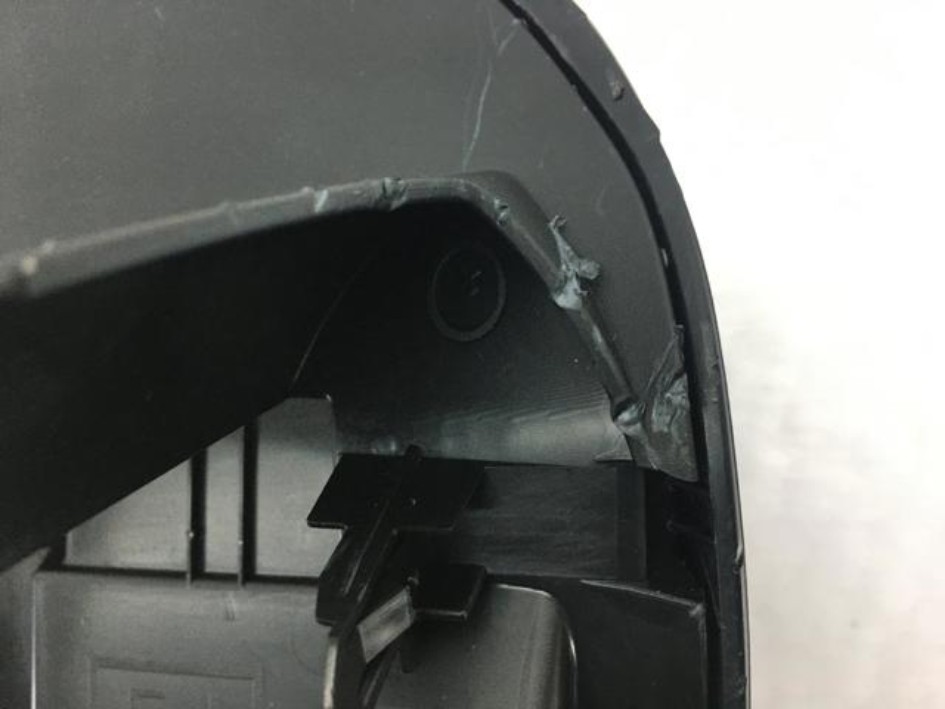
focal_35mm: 29
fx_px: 792
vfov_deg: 48.2
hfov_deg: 61.7
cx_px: 472
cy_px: 354
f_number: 2.2
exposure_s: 1/33
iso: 50
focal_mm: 4.15
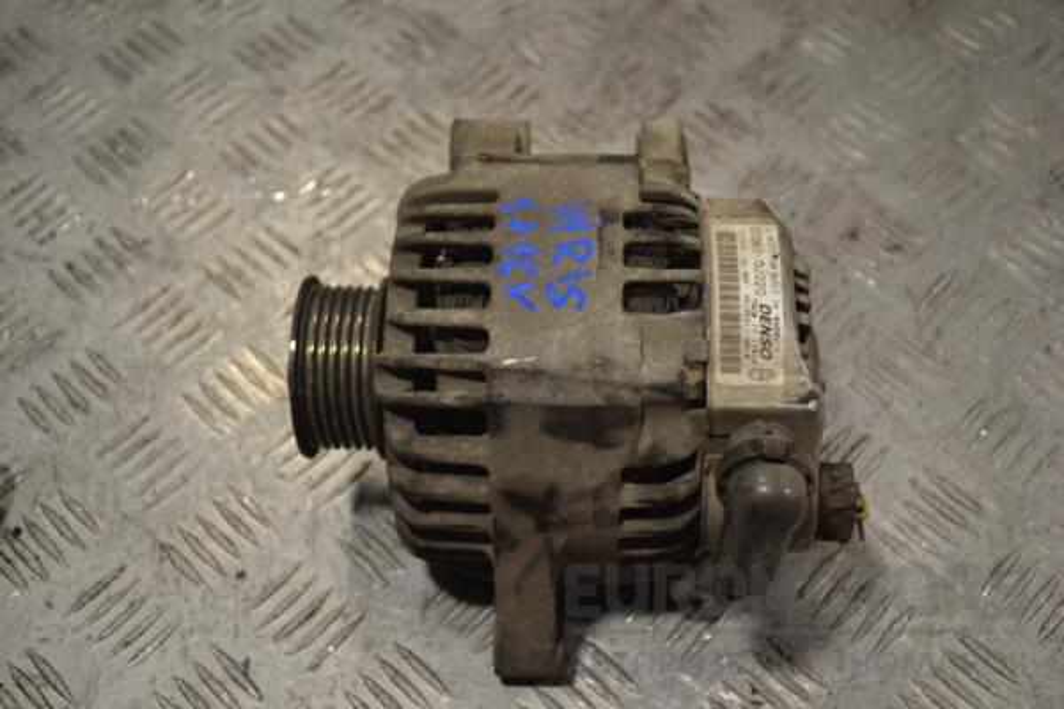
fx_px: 1419
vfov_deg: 28.1
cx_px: 532
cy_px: 354
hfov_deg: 41.1
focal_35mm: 48
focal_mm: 32
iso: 100
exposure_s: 1/50
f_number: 4.8
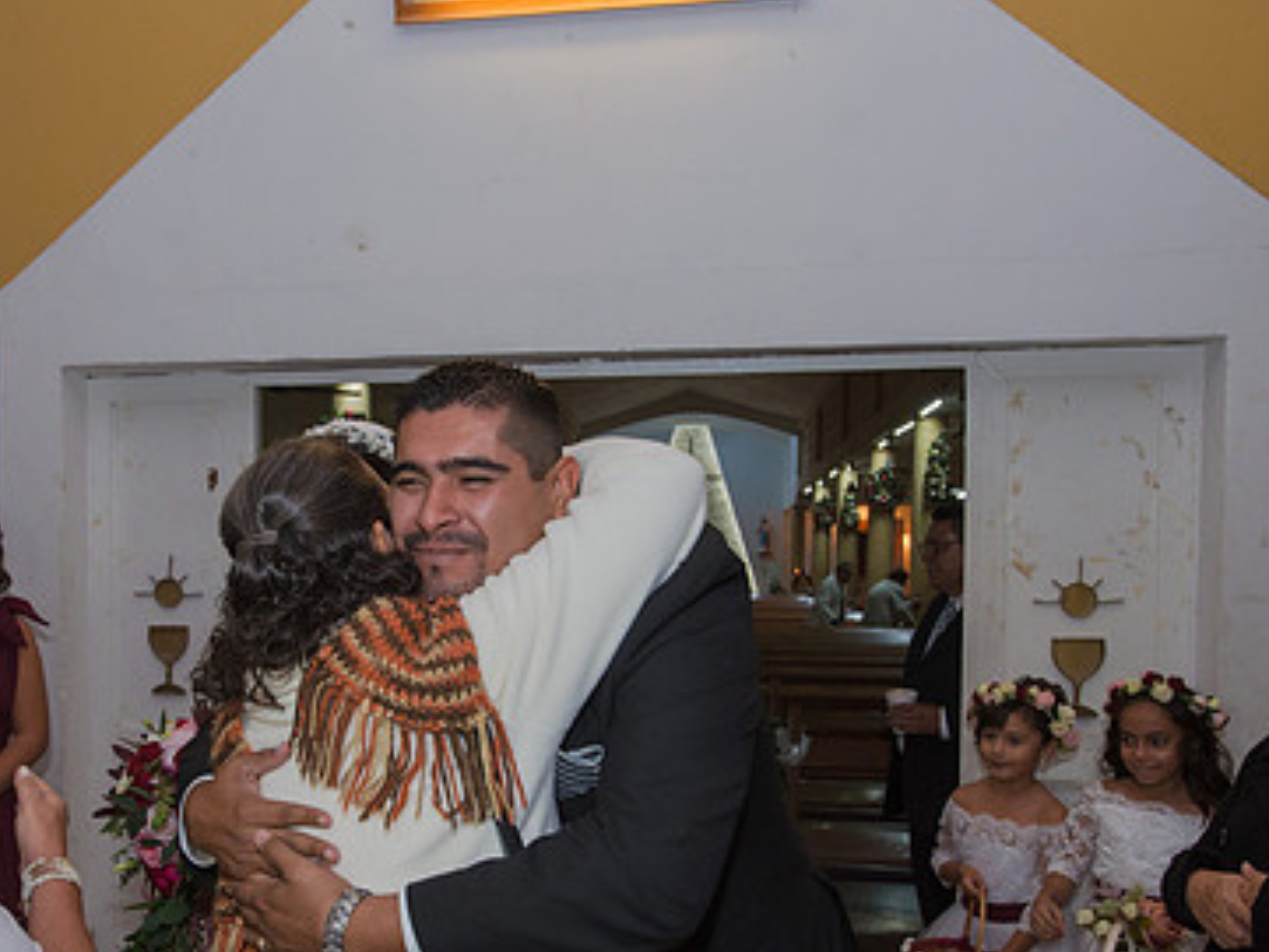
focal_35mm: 34
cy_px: 609
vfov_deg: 41.4
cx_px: 450
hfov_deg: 53.1
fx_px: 1247
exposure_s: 1/100
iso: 1600
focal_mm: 22
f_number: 3.5
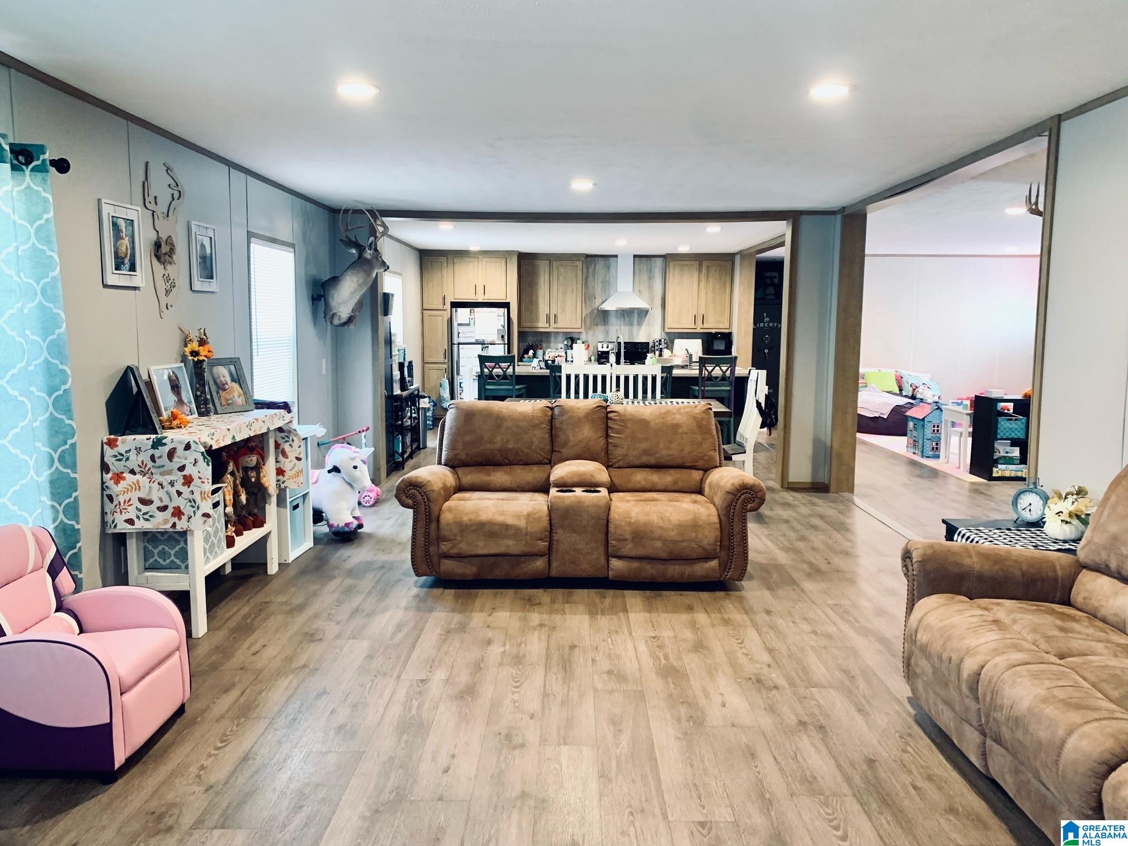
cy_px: 423
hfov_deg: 67.3
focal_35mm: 26
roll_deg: -0.7
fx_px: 847
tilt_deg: -6.7
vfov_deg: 53.1
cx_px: 564
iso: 200
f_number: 1.8
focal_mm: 4.25
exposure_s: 1/60
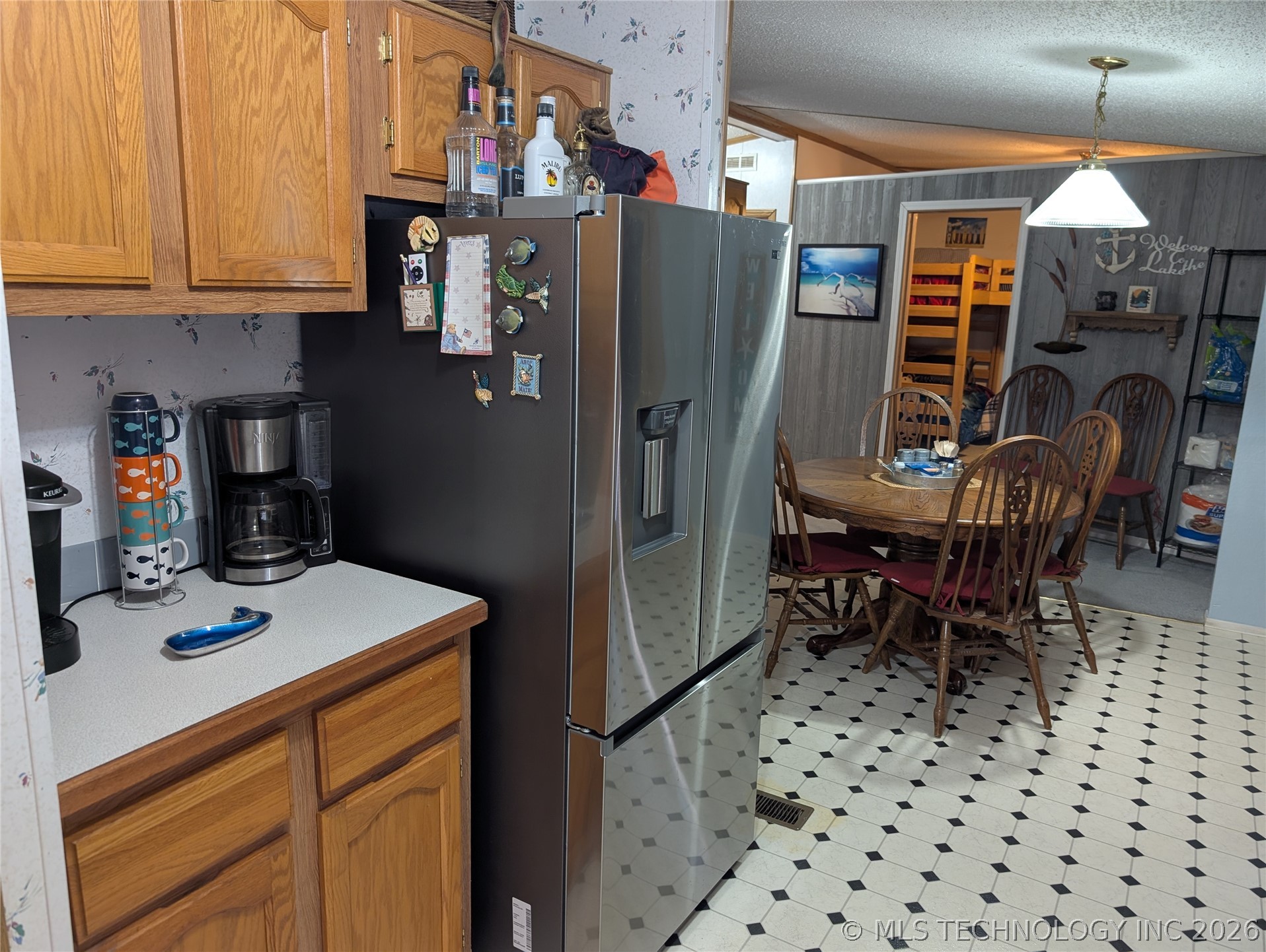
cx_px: 633
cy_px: 476
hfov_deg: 71.5
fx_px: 879
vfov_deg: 56.9
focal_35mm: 24
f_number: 1.68
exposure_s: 1/24
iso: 114
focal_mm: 6.9
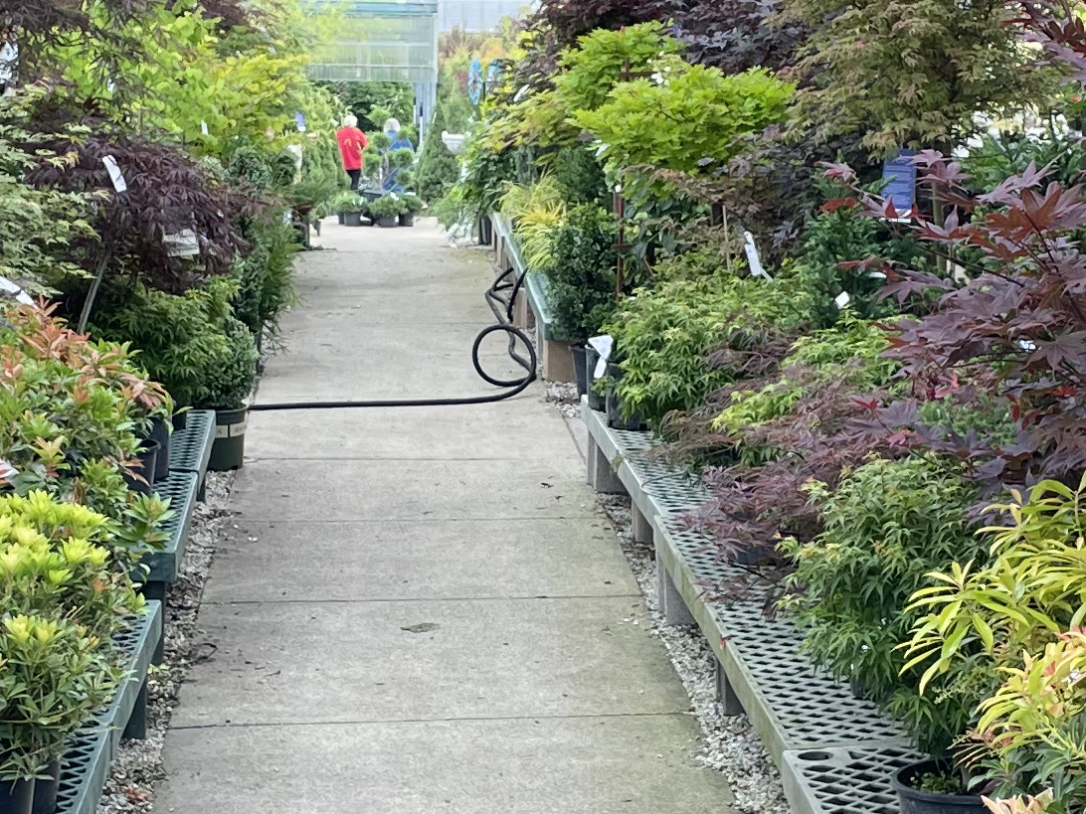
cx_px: 482
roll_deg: -0.6
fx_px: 3012
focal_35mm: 96
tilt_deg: -9.9
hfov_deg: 20.4
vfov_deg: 15.4
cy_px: 504
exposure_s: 1/183
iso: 32
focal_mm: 4.2
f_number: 1.6
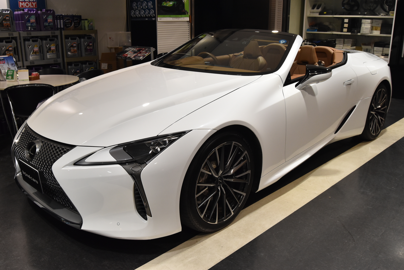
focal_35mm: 33
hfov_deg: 57.2
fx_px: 371
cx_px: 202
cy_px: 135
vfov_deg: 40.0
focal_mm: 22
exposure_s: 1/30
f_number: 8
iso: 1100
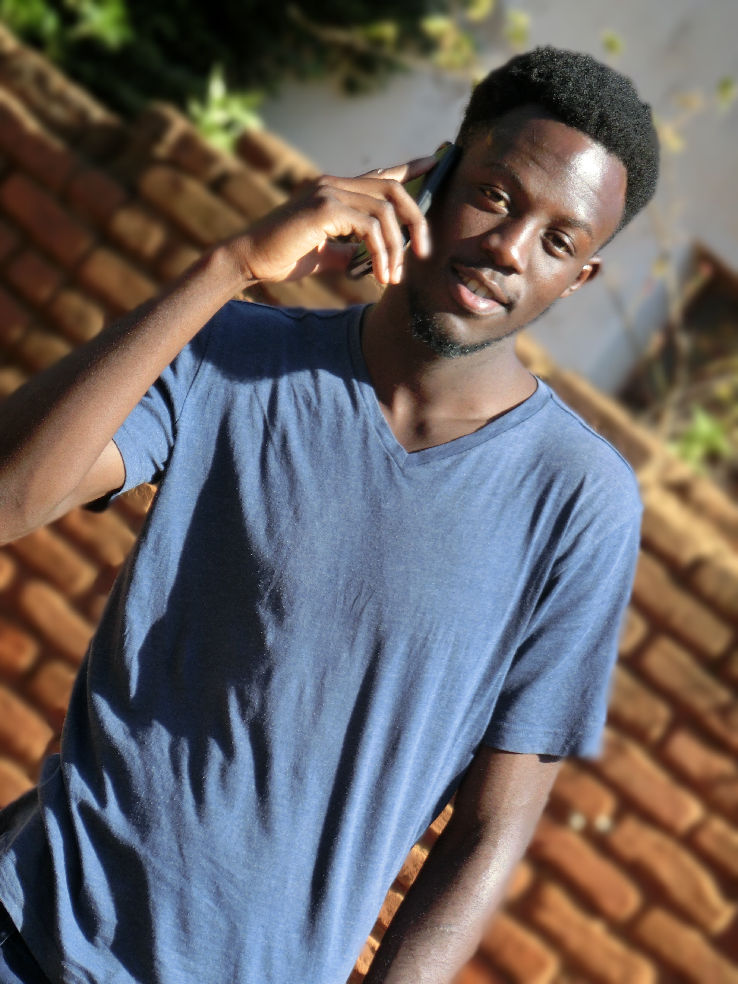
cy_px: 492
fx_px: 9665
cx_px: 369
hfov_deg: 4.4
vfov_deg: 5.8
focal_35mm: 340
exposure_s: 1/320
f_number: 5.7
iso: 200
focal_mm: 60.7
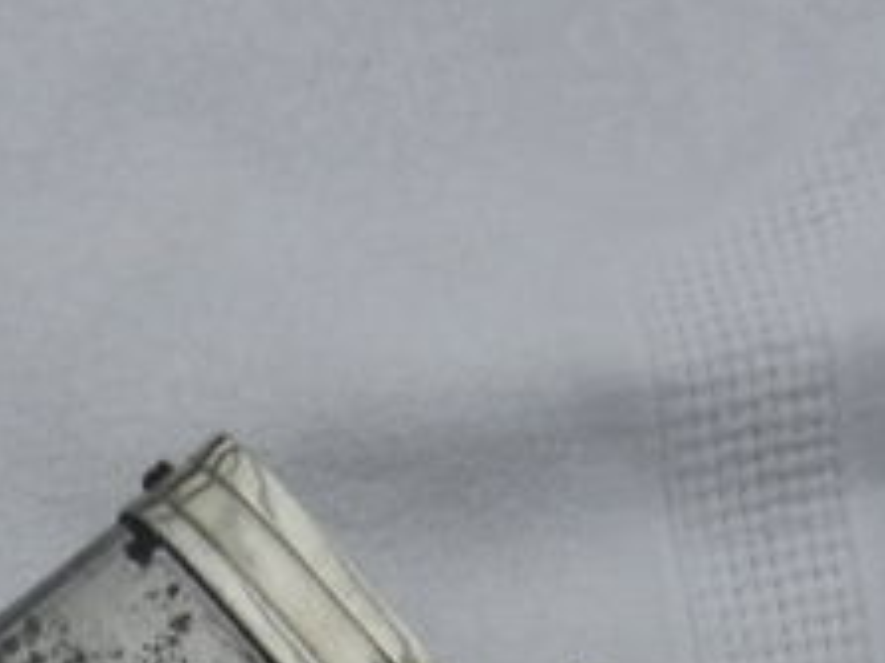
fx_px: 2862
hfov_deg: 17.2
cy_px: 1473
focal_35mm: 112
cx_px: 0
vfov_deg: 11.4
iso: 160
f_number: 3.5
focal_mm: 4.5
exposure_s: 1/200
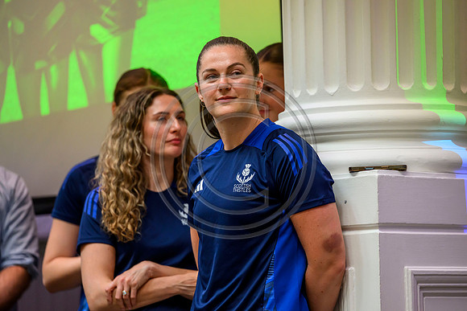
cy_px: 156
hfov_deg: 10.3
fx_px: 2595
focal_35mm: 200
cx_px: 234
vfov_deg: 6.9
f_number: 3.5
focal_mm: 200
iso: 4000
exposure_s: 1/400
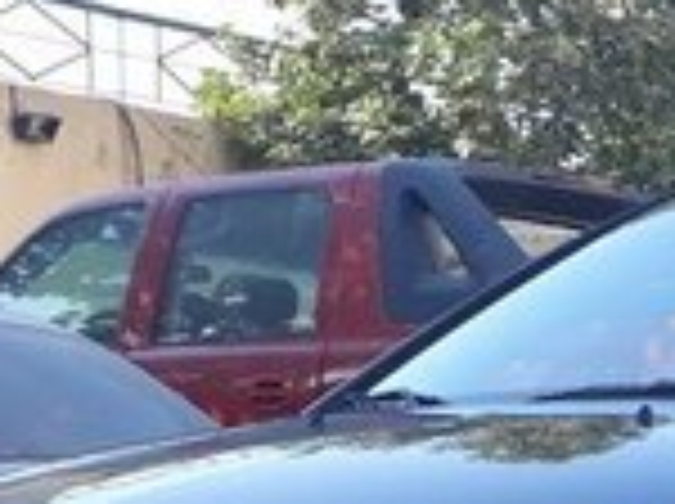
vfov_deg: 12.0
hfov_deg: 15.9
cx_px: 837
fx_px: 2317
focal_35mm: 119
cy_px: 677
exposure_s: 1/309
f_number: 1.9
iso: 40
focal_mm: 3.6
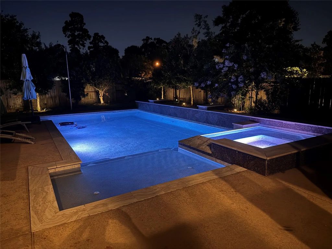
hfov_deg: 71.6
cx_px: 166
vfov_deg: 56.8
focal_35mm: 24
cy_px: 124
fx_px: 230
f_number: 1.78
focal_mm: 6.76
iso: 1250
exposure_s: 1/9
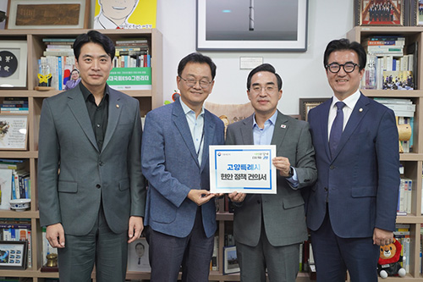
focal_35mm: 44
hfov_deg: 44.5
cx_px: 212
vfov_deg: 30.5
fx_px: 517
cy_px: 141
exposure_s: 1/160
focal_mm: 44
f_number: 3.2
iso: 1600
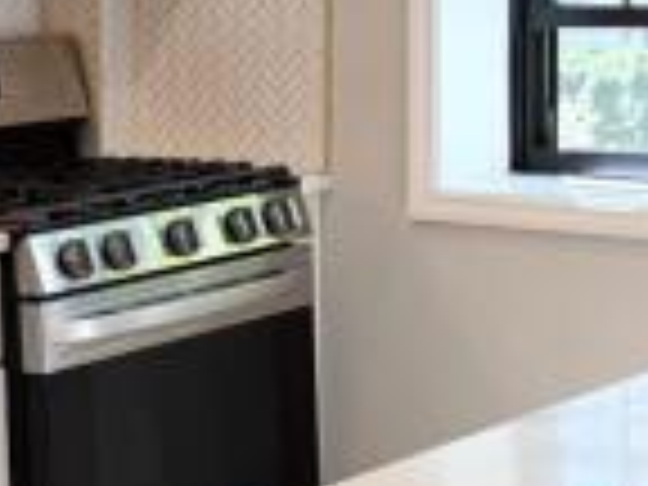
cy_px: 256
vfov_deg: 12.3
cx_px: 270
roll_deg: +1.1
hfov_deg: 16.4
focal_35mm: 120
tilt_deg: -9.1
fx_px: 2246
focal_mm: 6.76
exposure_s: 1/185
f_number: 1.78
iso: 64
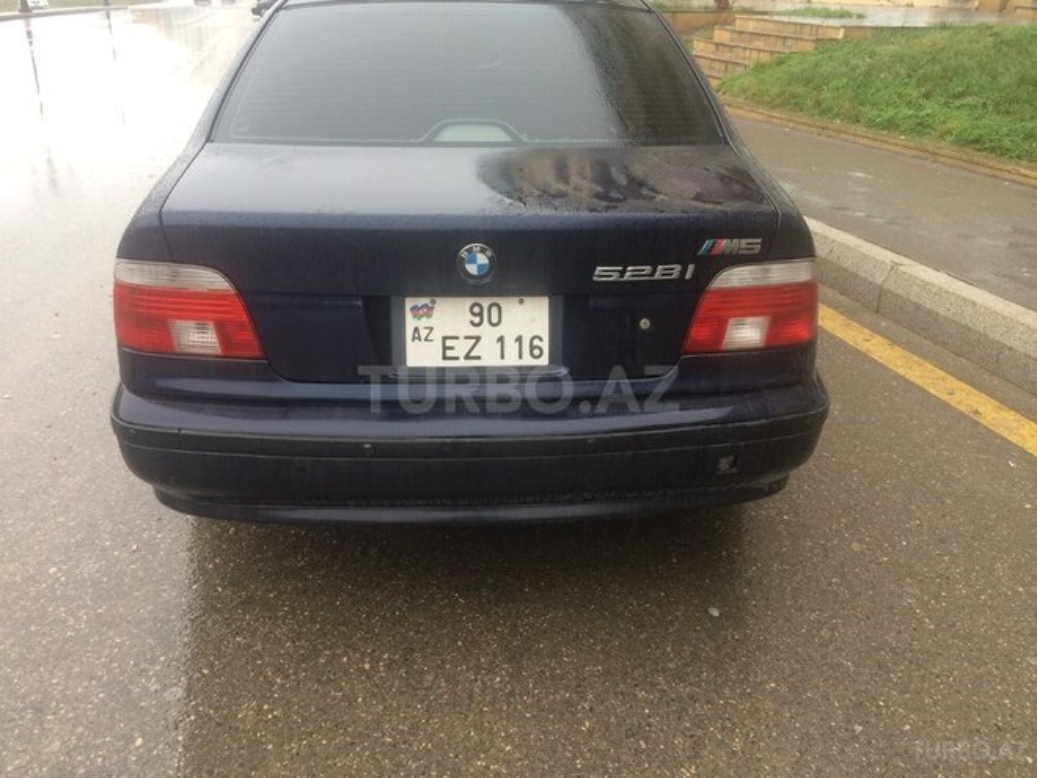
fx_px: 869
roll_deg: -1.0
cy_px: 389
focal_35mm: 29
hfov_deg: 61.7
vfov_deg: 48.2
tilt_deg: -24.2
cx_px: 518
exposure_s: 1/100
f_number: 2.2
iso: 40
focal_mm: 4.15
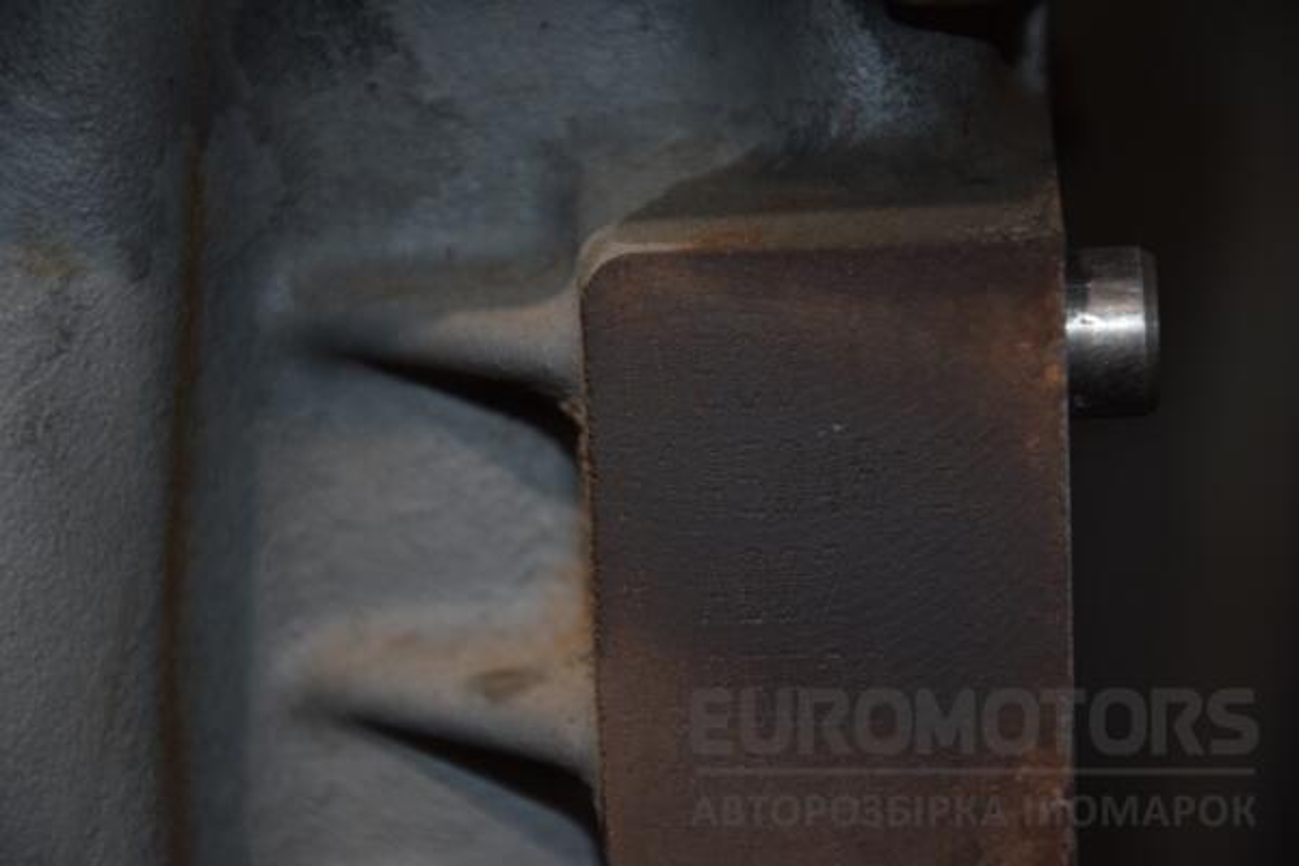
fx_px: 5683
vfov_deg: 8.7
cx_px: 650
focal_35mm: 158
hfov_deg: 13.0
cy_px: 433
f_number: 5.6
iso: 800
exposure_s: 1/60
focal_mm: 105
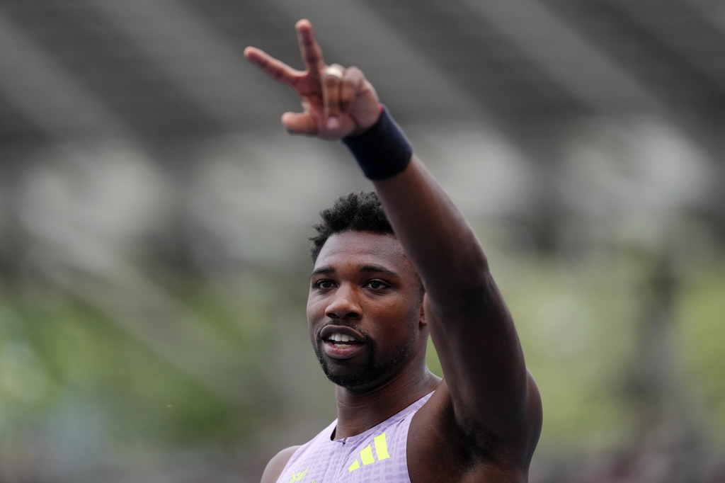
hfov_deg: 6.9
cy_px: 242
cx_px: 362
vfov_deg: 4.6
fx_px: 6039
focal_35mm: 300
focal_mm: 300
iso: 800
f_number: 2.8
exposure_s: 1/4000
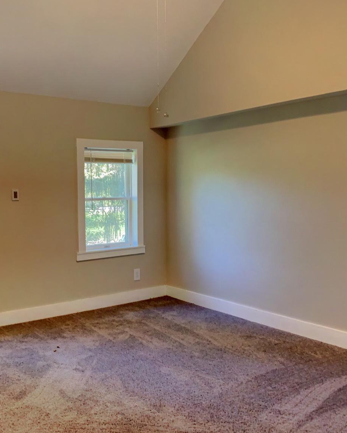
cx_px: 112
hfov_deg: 42.7
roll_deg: +0.5
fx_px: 436
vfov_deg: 52.8
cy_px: 216
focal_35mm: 34
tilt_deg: -1.6
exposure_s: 1/30
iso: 50
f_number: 1.8
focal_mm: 4.25
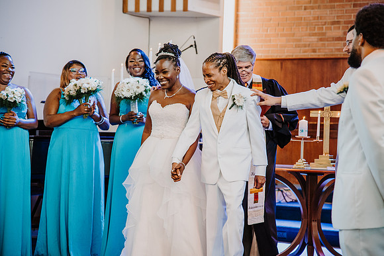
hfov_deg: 17.1
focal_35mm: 120
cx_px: 192
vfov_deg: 11.4
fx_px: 1280
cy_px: 128
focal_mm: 120
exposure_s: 1/125
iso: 1100
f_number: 4
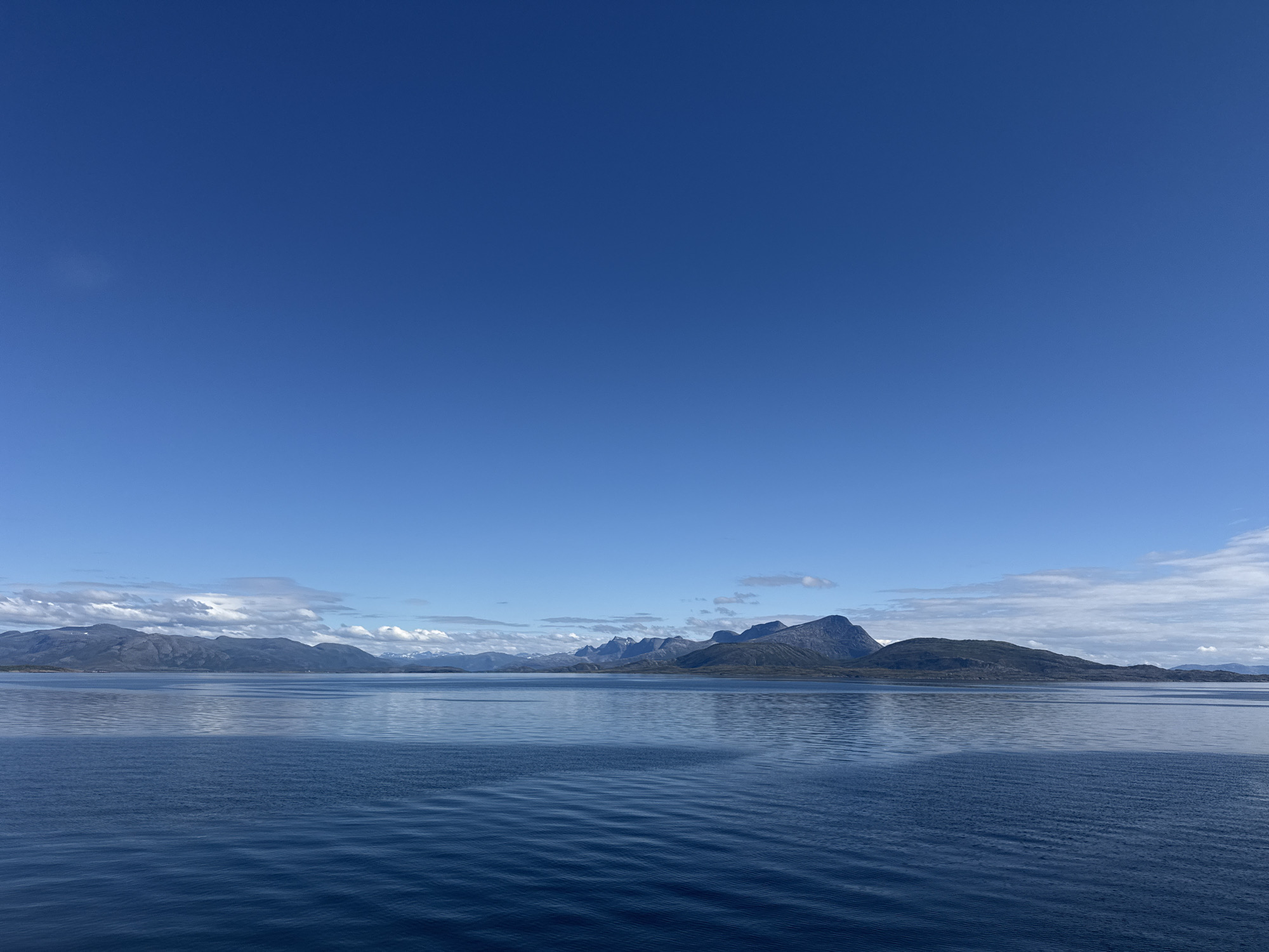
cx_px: 634
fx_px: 880
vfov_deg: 56.8
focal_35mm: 24
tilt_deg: +13.1
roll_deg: -0.2
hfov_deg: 71.6
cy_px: 476
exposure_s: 1/7937
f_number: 1.78
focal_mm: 6.76
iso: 80
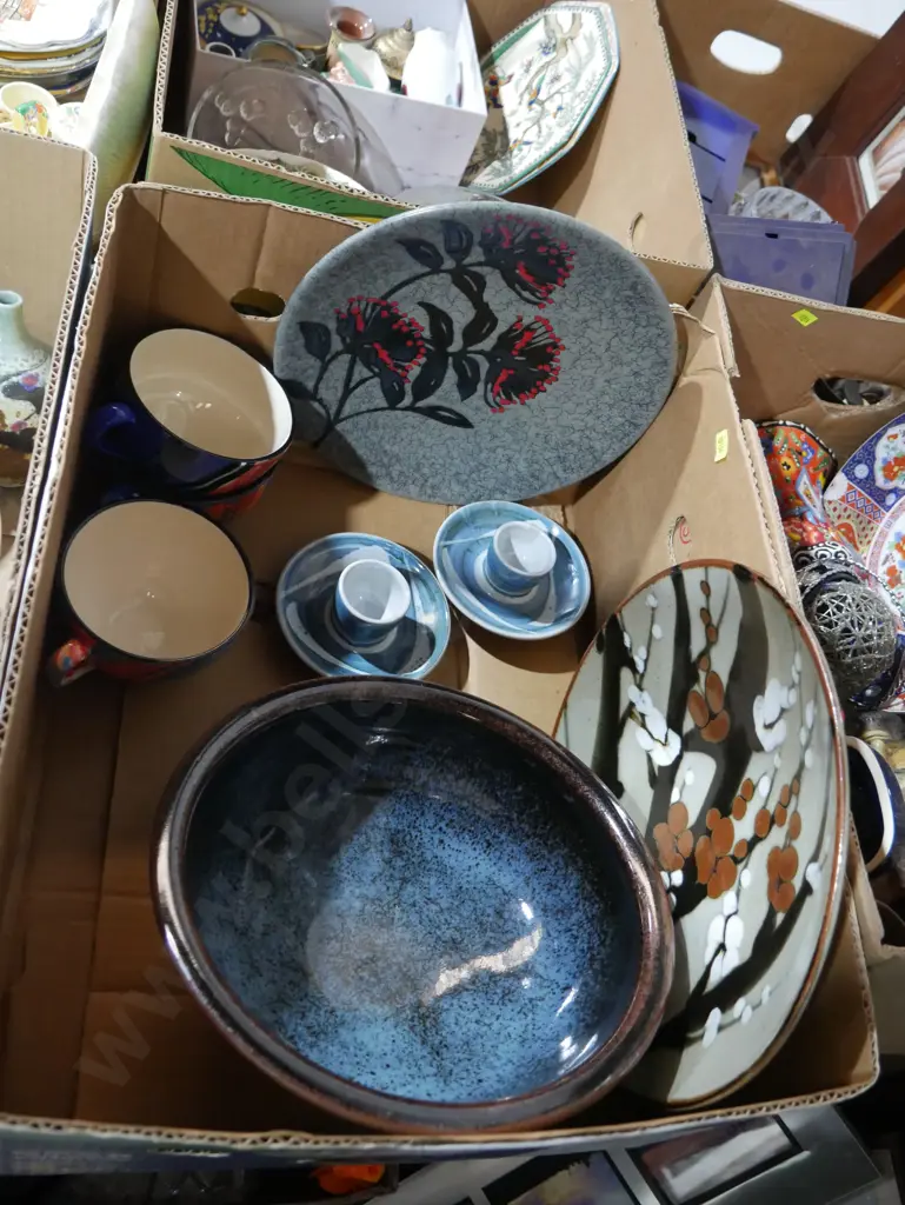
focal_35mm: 30
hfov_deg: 46.8
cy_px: 602
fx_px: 1045
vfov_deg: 59.9
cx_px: 452
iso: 2500
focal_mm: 15
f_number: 3.6
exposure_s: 1/60
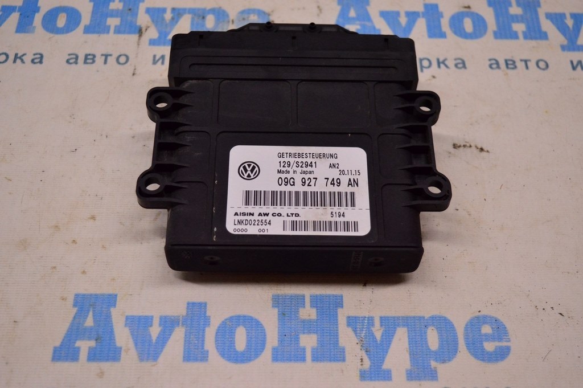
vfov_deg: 26.4
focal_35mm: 51
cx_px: 292
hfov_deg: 38.9
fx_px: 825
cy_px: 194
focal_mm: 34
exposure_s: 1/400
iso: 1600
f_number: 4.5
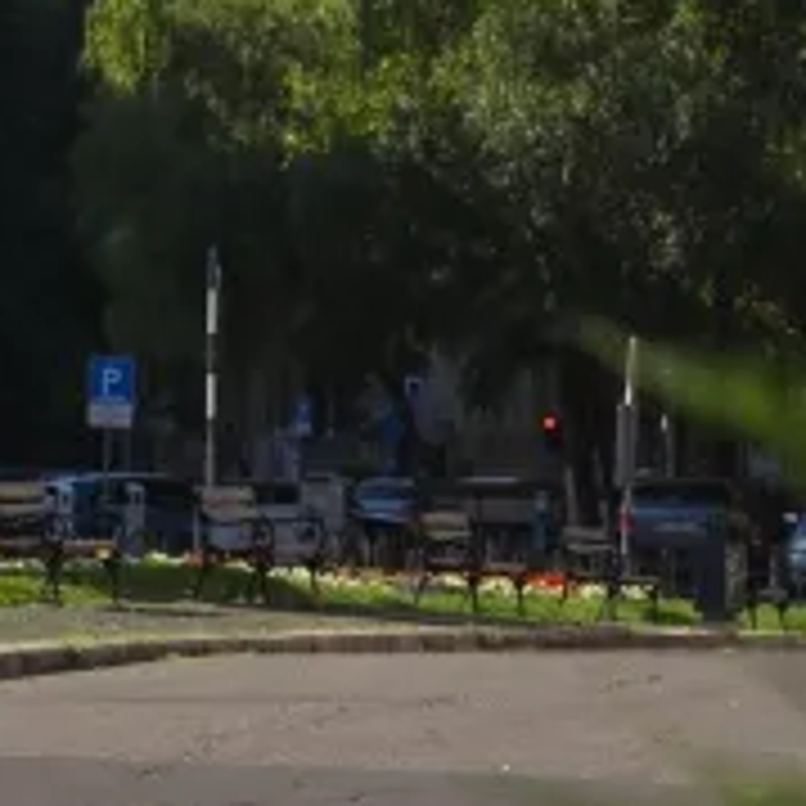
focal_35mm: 434
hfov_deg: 4.0
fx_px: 11433
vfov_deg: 4.0
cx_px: -320
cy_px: 520
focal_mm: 120
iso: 500
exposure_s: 1/5000
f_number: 4.5
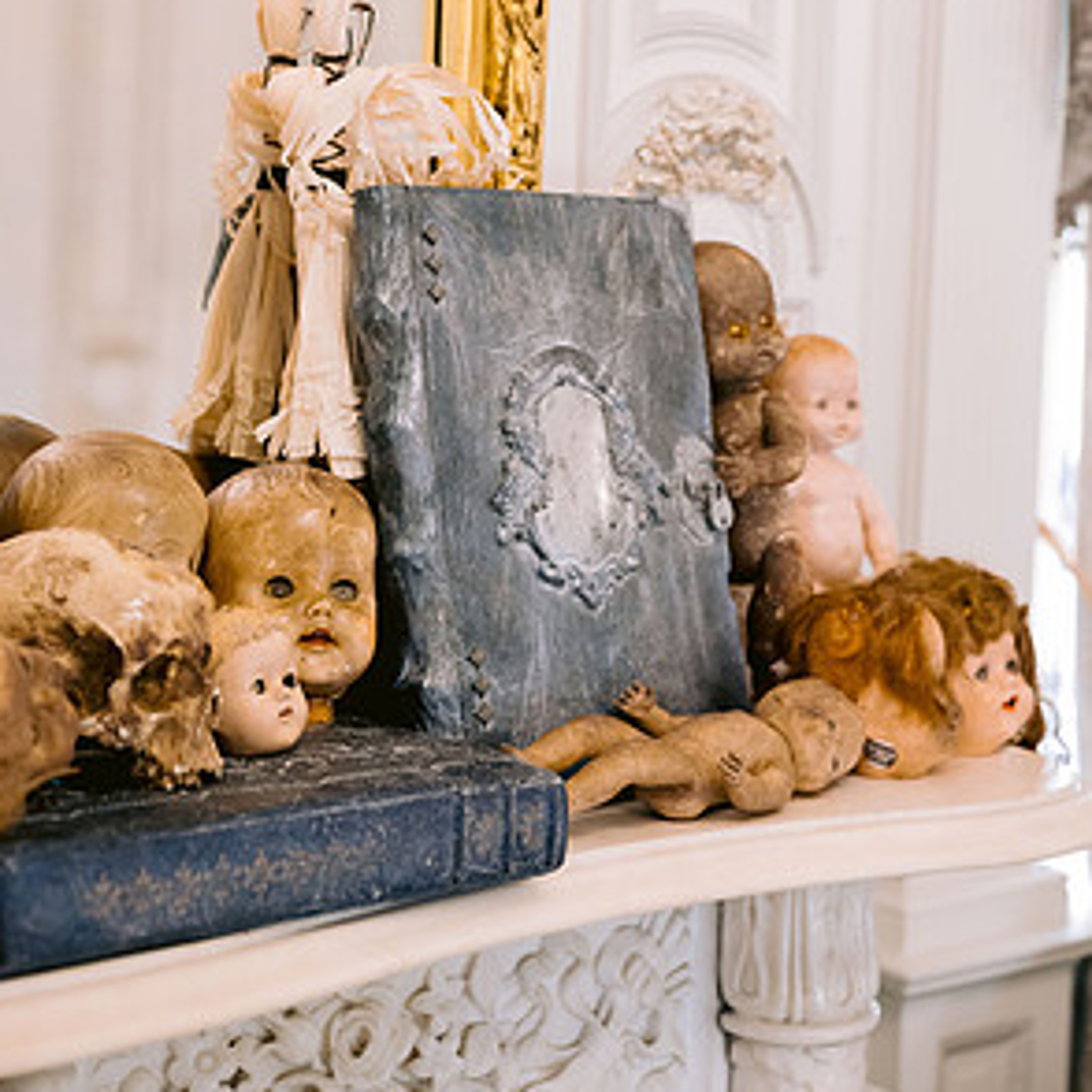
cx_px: 539
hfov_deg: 26.5
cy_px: 334
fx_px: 2320
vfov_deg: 26.3
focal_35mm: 65
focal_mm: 50
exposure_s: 1/60
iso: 1600
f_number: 2.8
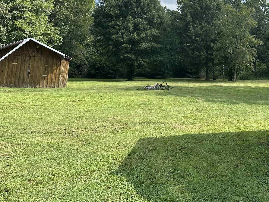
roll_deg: -2.7
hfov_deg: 43.5
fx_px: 319
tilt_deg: +4.7
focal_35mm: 41
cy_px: 48
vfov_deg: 34.3
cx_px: 217
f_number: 1.78
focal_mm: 6.86
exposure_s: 1/2203
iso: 80
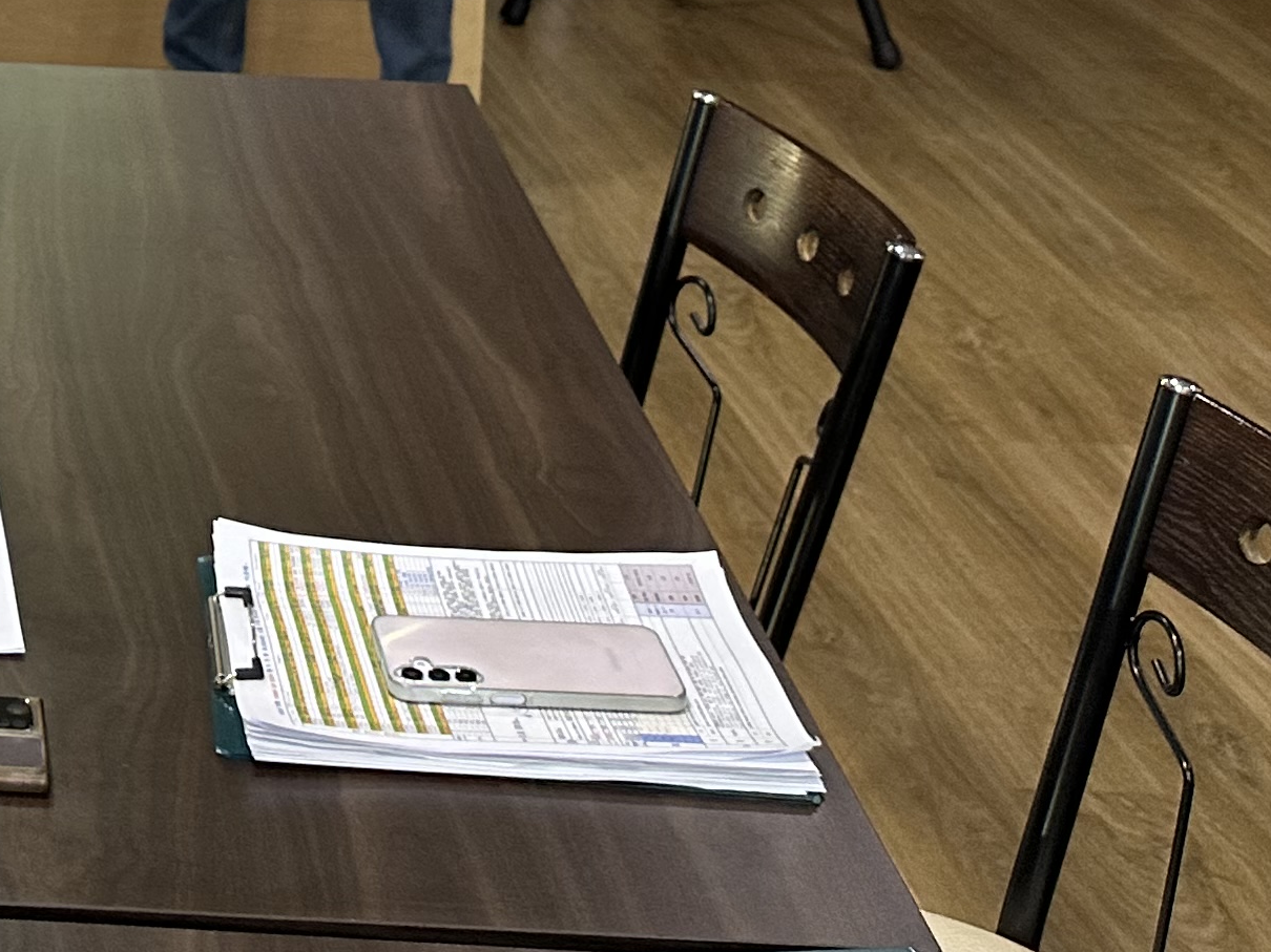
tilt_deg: -8.4
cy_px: -543
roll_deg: -1.3
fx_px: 2937
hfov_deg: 22.1
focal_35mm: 80
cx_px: -350
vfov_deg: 16.5
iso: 125
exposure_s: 1/60
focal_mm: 6.86
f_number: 1.78
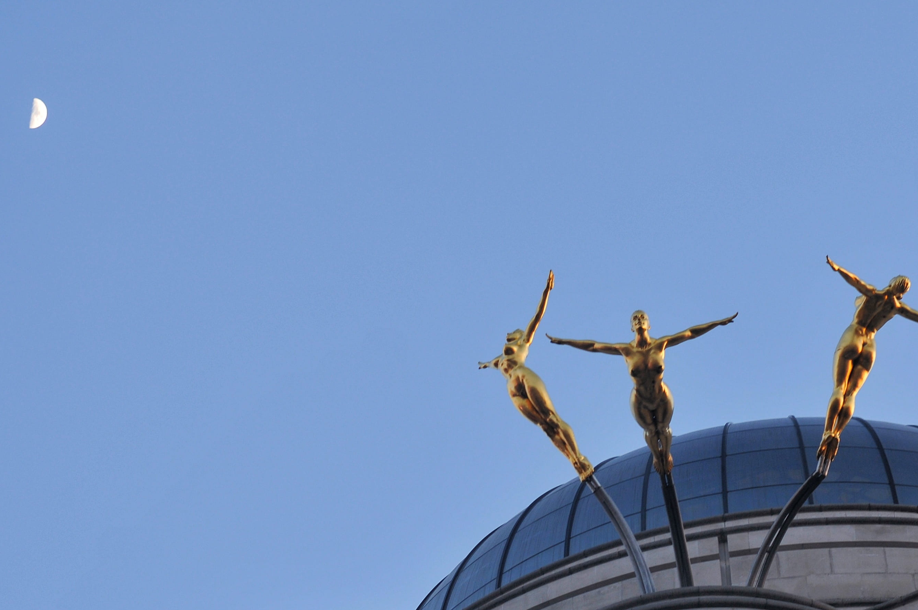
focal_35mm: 169
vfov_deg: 8.1
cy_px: 471
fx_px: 4304
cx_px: 528
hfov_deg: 12.2
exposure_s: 1/80
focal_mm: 70
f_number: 4
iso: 200
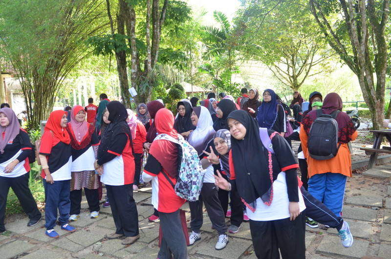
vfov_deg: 43.4
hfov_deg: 62.0
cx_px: 196
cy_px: 130
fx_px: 325
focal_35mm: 30
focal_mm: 20
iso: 1000
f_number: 4.5
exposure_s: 1/125
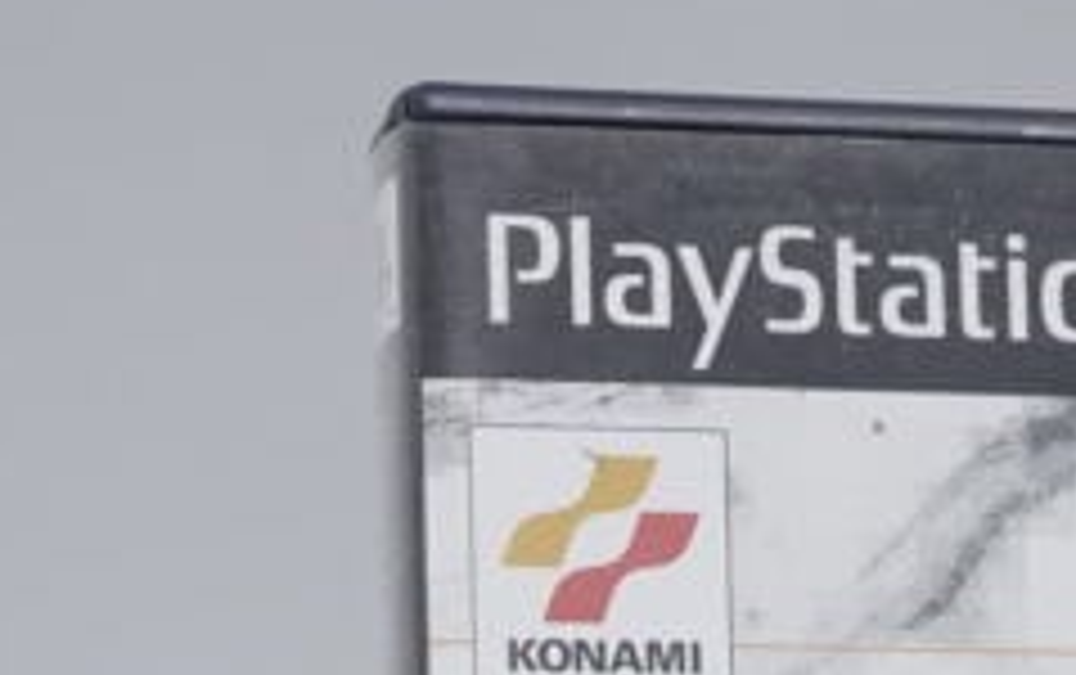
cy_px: 1305
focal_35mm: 184
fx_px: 5402
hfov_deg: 11.2
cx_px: 1274
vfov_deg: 6.9
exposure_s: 1/30
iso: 640
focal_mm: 36
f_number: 5.6
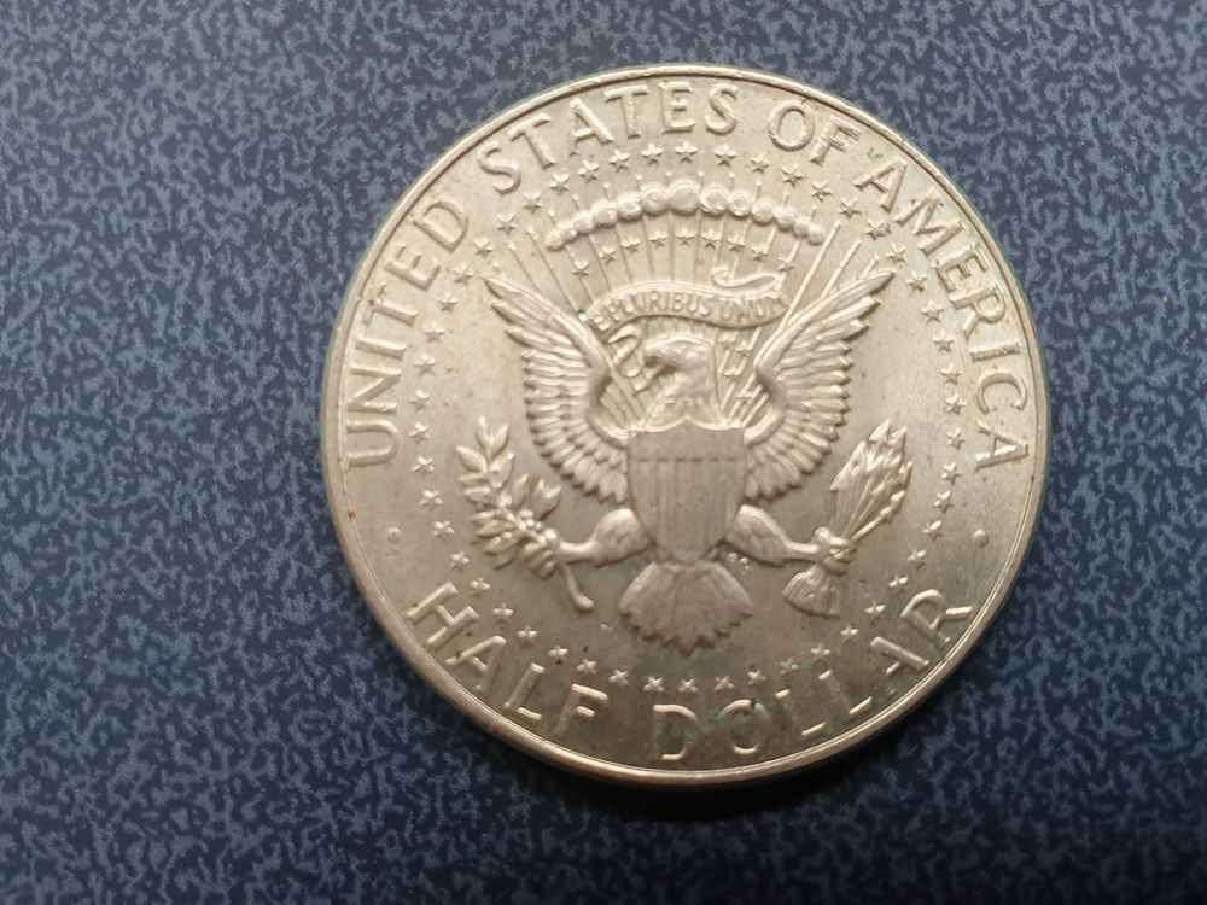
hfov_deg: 67.3
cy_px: 452
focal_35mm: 26
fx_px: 907
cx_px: 604
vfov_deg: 53.1
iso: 125
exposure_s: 1/60
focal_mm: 4.3
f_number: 2.4
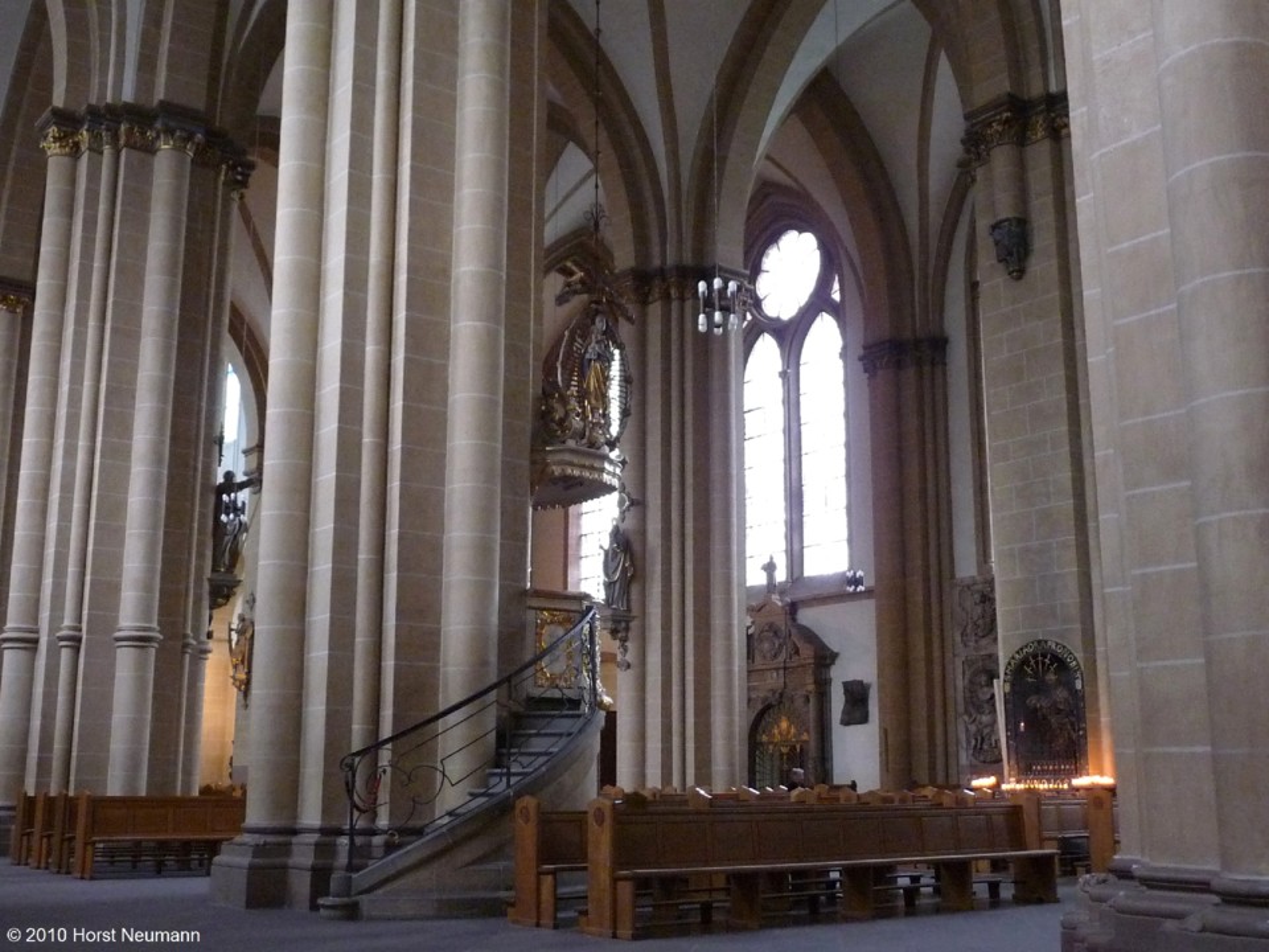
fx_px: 1393
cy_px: 476
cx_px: 634
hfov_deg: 49.0
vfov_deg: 37.7
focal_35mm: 38
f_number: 3.3
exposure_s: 1/5
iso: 400
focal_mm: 4.7
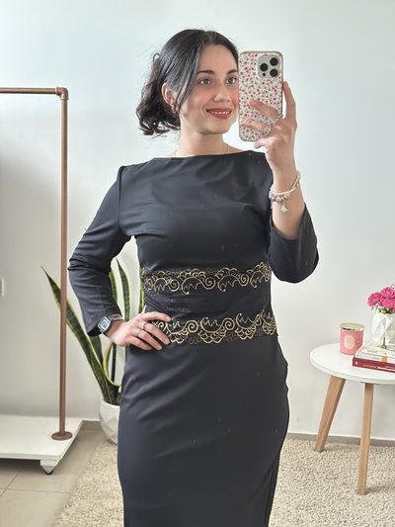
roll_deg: -1.3
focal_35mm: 48
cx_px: 198
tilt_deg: -19.8
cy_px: 264
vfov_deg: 39.6
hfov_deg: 30.3
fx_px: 730
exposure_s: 1/25
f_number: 1.78
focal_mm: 6.86
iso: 1000
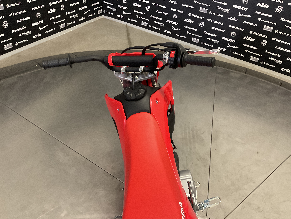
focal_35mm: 29
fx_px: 244
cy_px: 110
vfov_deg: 48.2
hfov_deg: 61.7
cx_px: 146
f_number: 1.8
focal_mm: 3
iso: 200
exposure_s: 1/40
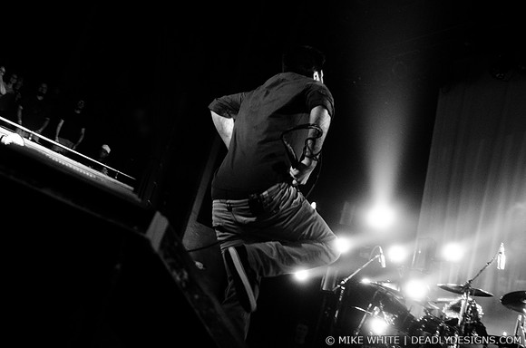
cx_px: 263
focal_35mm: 60
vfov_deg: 22.5
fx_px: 875
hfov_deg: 33.5
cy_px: 174
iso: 1600
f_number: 2.8
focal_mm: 40
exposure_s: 1/250
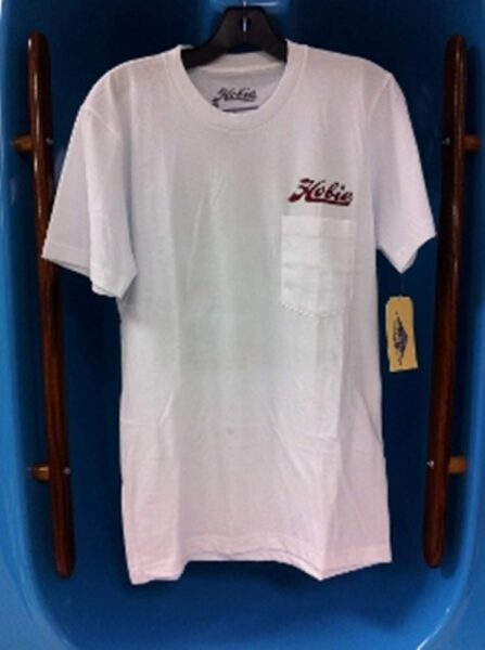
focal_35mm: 35
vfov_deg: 52.7
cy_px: 325
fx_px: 657
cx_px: 242
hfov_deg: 40.5
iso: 80
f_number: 2.8
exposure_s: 1/15
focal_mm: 3.85
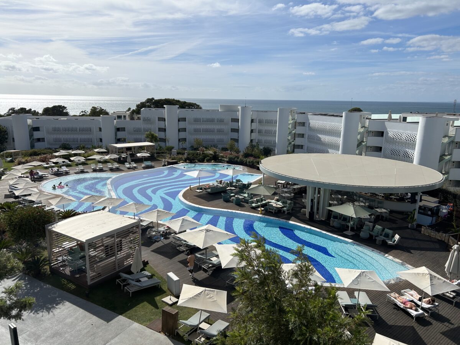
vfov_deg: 53.1
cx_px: 230
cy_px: 172
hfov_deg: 67.3
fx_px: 346
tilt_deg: -12.8
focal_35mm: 26
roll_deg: -1.3
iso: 50
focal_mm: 5.7
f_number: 1.5
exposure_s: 1/9434
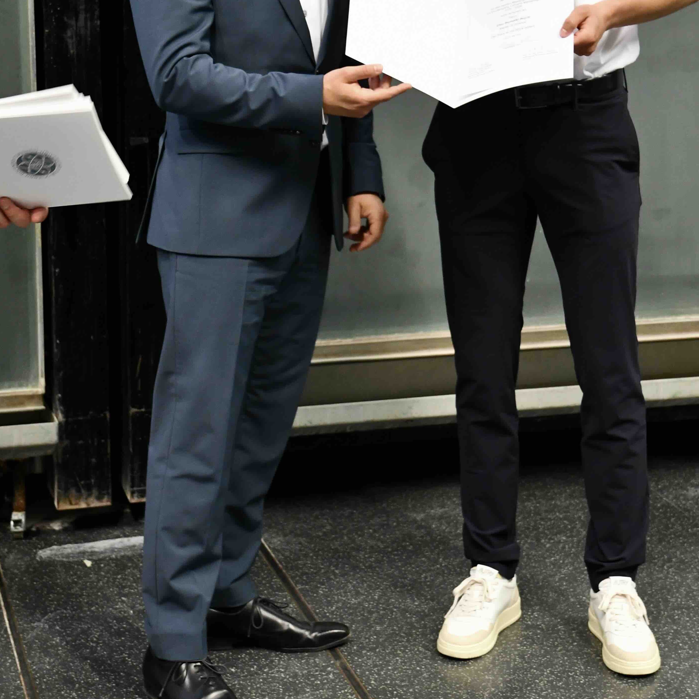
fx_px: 2010
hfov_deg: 19.7
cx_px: 363
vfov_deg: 19.6
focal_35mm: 88
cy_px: 182
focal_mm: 35
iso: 1600
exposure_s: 1/50
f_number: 3.5
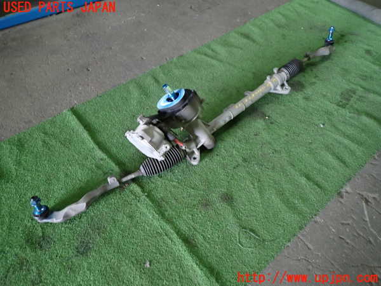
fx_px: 275
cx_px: 190
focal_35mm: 25
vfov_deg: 54.9
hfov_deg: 69.4
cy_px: 143
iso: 200
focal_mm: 4.5
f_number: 2
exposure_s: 1/30
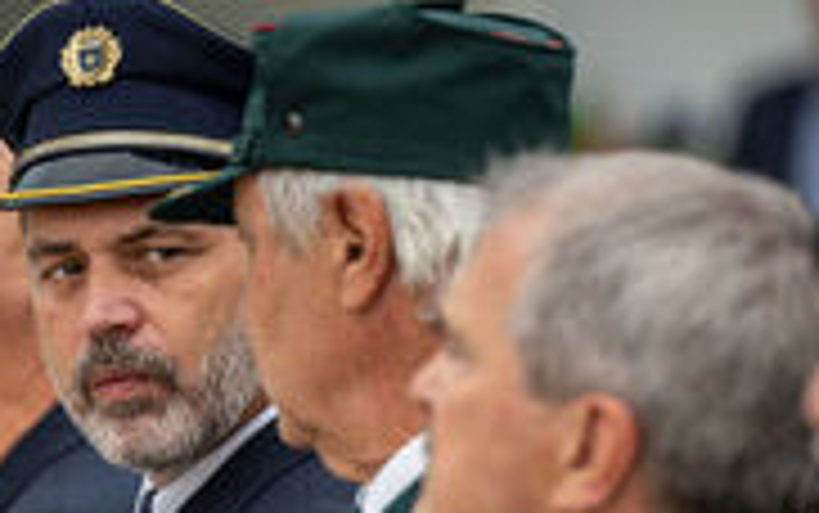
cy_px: 418
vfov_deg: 2.6
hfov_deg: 4.2
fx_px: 11234
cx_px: 387
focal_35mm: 503
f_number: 3.2
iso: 64
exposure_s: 1/320
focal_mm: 200
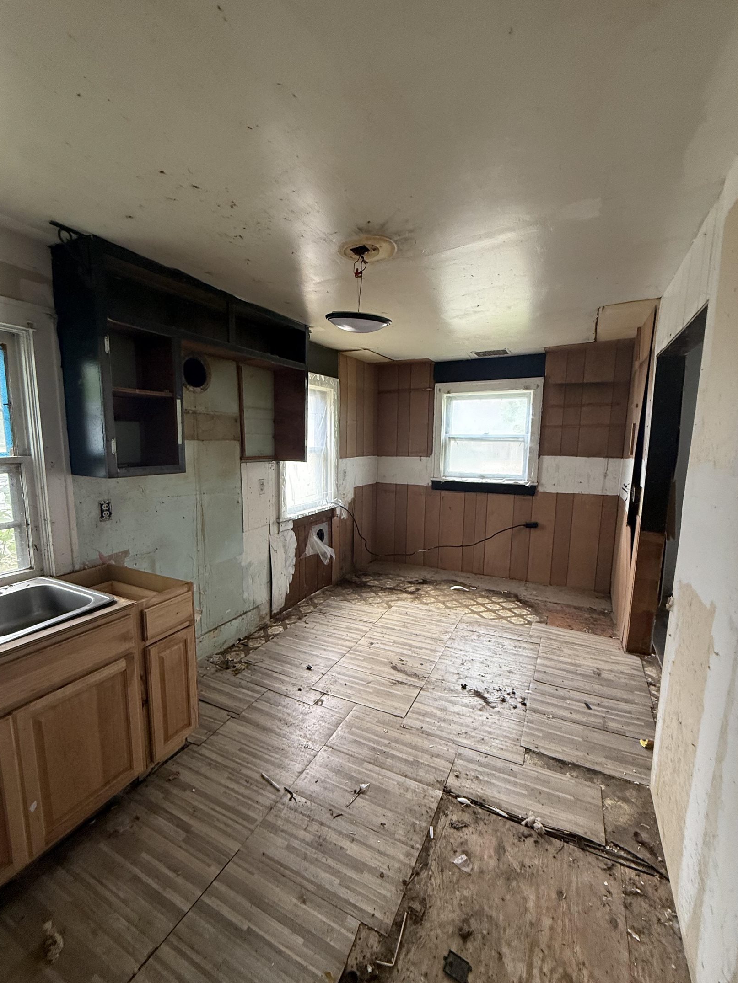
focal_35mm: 15
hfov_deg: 81.7
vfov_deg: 98.1
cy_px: 505
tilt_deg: -8.3
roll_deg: -0.4
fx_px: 426
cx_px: 348
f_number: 2.2
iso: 200
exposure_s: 1/99
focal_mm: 2.22
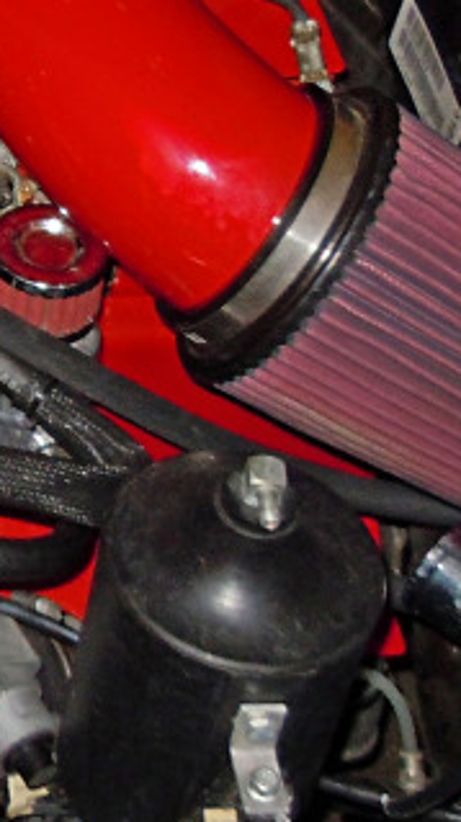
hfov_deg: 10.3
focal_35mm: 105
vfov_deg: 20.0
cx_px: -567
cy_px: 95
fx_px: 2286
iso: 200
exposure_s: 1/30
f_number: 3.5
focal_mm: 5.4
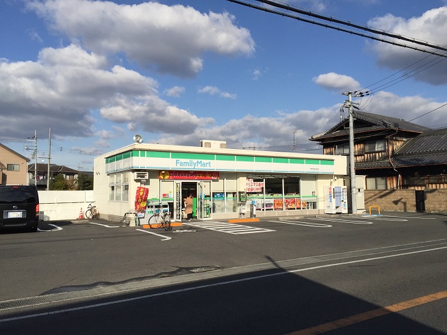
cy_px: 168
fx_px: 375
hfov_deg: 61.7
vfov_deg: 48.2
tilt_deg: +4.6
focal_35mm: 29
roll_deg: +0.7
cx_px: 224
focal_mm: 4.15
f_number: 2.2
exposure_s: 1/3968
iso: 32
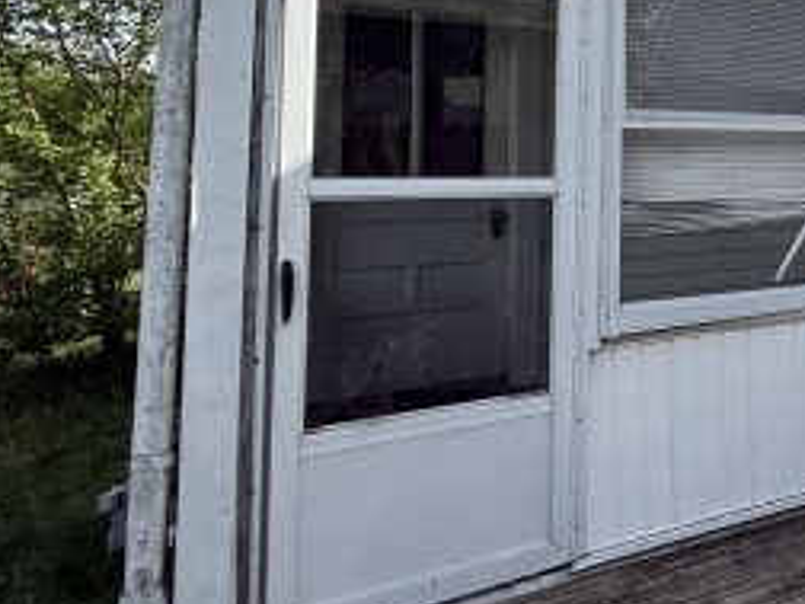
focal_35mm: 37
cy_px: 144
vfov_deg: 37.6
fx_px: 860
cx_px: 998
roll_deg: +0.7
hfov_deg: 36.6
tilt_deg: +3.3
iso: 50
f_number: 2.2
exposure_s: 1/820
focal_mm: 2.22
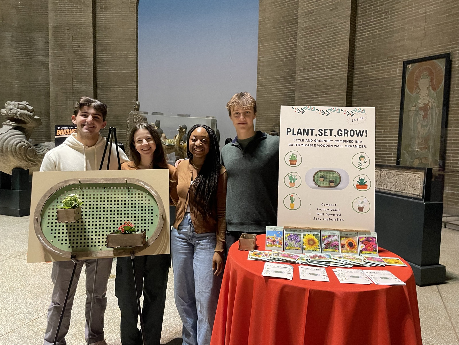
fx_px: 345
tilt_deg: -4.2
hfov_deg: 67.3
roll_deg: -0.4
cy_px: 172
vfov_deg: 53.1
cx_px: 230
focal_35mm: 26
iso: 640
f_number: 1.6
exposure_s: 1/28
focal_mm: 4.2
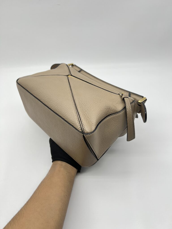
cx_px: 86
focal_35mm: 26
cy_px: 114
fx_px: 172
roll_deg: +4.7
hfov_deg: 53.1
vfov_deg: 67.3
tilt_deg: -44.0
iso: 32
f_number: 1.5
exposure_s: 1/100
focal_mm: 5.7
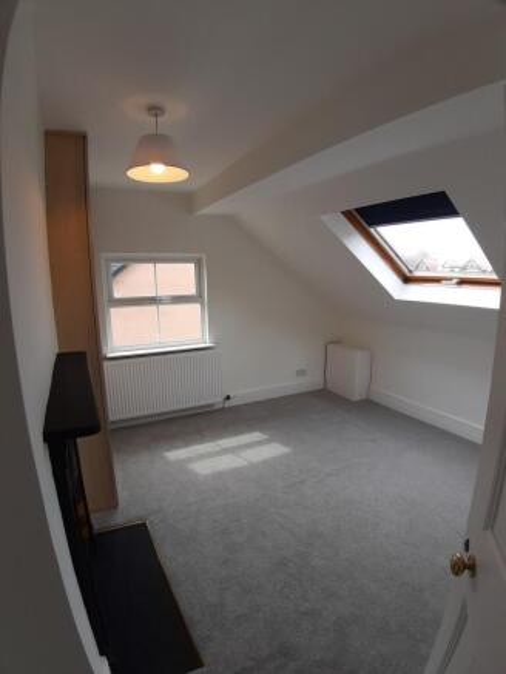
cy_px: 337
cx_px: 253
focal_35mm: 18
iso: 40
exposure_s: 1/114
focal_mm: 1.87
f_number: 2.4
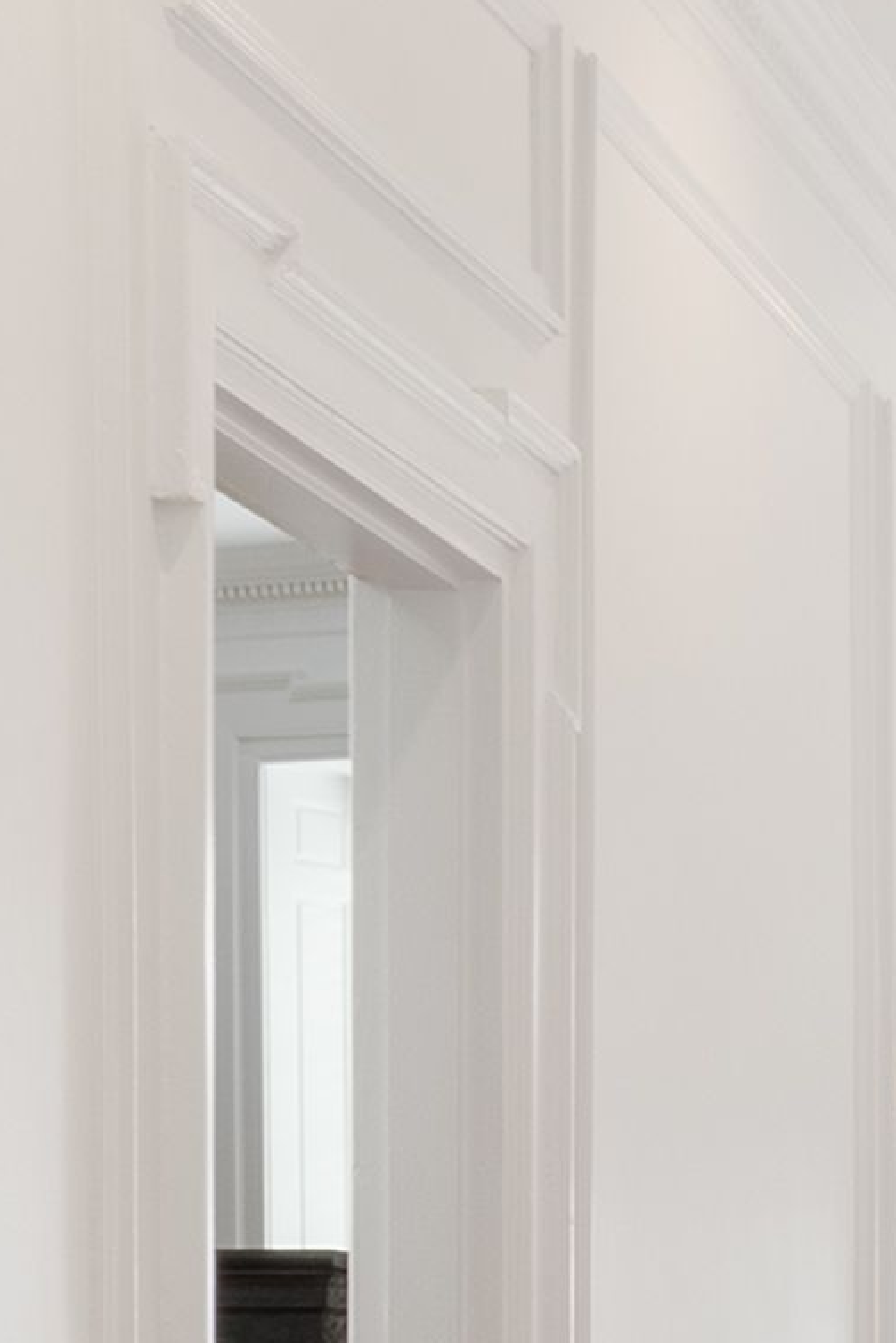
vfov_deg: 14.9
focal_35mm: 133
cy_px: 1563
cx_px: 1845
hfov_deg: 9.6
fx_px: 4963
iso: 400
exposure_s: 1/15
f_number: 11
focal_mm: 12
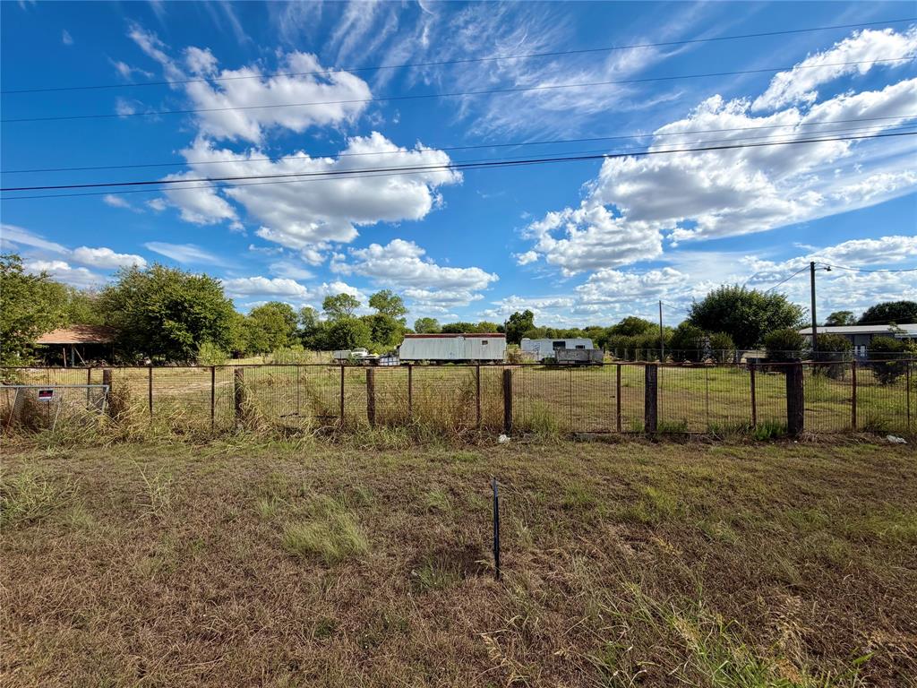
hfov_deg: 102.1
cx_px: 458
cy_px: 344
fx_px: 371
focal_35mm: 14
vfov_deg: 85.7
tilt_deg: -0.7
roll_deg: +0.2
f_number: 2.2
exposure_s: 1/1050
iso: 20
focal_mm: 2.22
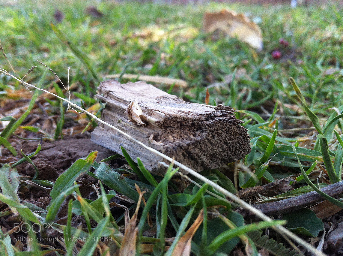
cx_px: 172
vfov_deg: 40.6
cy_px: 128
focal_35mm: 35
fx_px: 346
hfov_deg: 52.7
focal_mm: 3.85
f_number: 2.8
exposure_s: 1/120
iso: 125
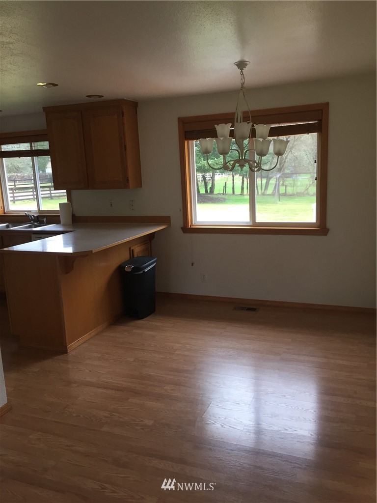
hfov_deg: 48.2
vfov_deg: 61.7
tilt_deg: -10.6
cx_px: 188
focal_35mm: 29
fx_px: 421
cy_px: 252
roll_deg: +3.8
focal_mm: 4.15
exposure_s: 1/30
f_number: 2.2
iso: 32
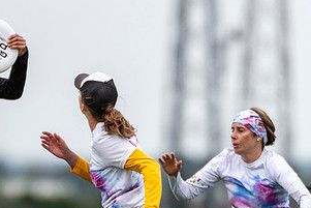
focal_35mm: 1565
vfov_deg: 0.9
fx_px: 13526
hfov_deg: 1.3
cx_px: 20
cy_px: 160
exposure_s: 1/1250
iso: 400
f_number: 4
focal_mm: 400
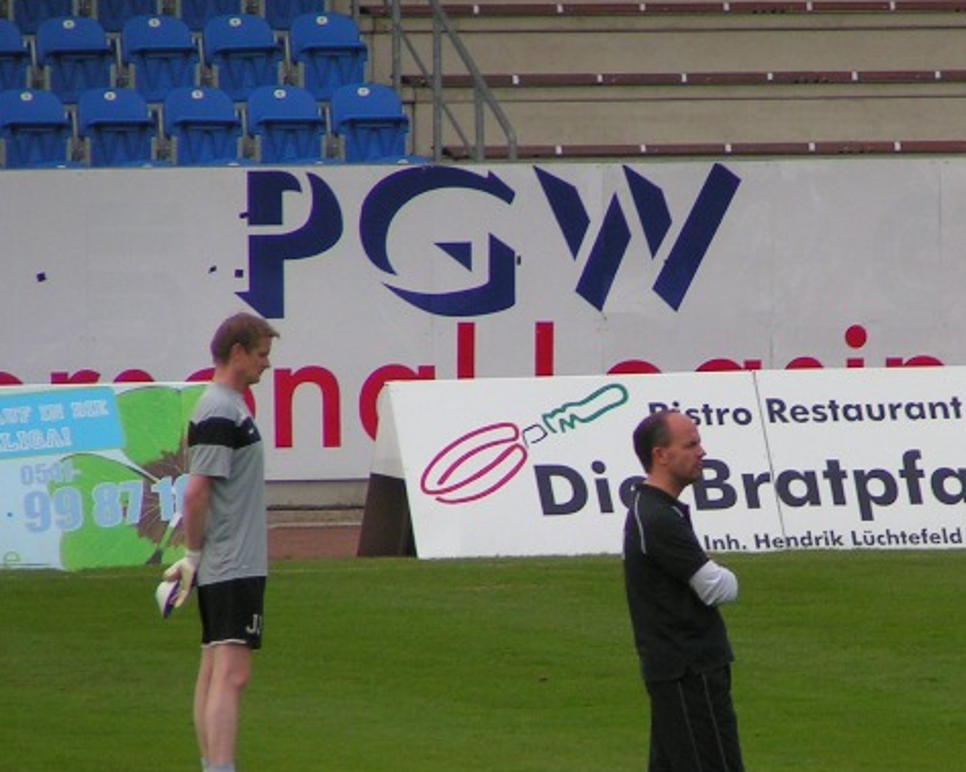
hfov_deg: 3.1
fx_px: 17947
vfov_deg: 2.5
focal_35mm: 628
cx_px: 723
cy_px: 553
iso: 80
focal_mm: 58
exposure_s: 1/400
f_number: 3.5
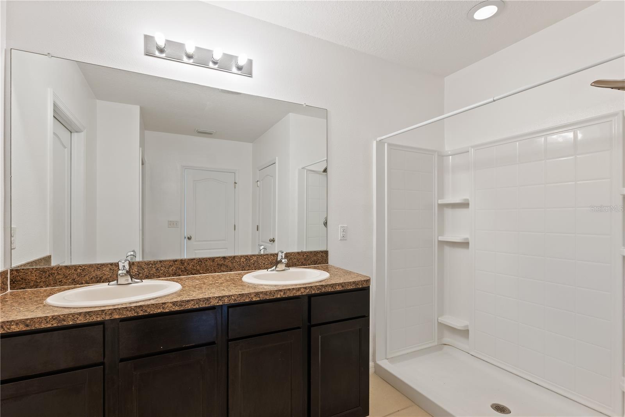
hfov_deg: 93.3
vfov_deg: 70.4
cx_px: 312
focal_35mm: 17
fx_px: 295
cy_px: 208
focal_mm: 17
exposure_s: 1/3
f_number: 8
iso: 400
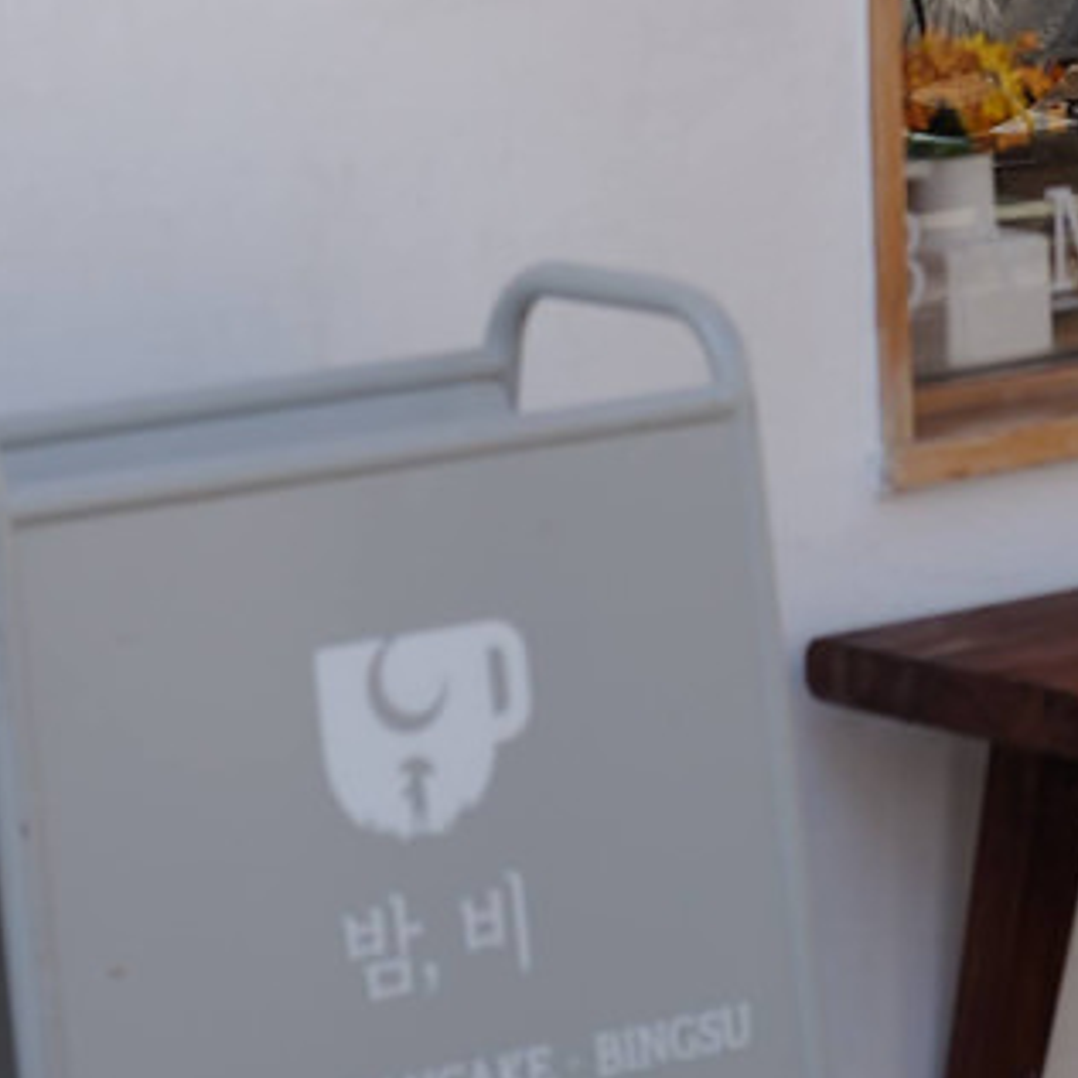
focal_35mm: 237
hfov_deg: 7.3
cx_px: 1344
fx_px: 8350
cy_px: -1168
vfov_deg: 7.1
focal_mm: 43
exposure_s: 1/160
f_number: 4
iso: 100
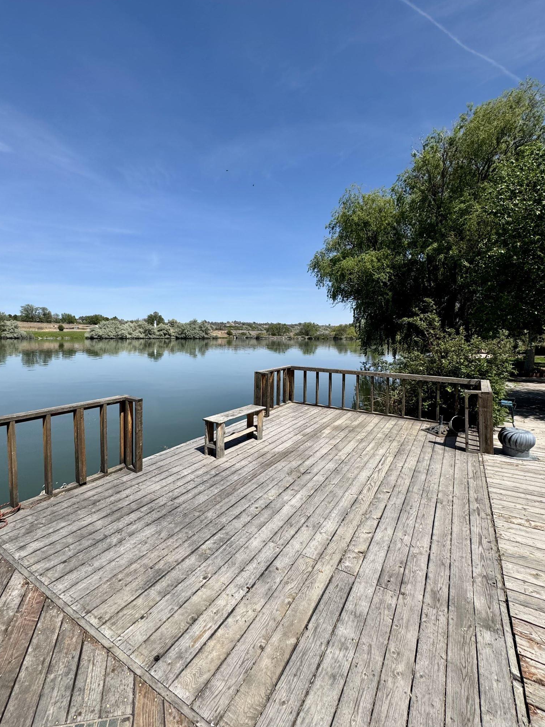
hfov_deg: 78.0
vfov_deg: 94.4
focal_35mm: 16
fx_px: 336
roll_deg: -0.1
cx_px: 252
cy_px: 348
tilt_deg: -2.5
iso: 50
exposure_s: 1/2146
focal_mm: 2.22
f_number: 2.2
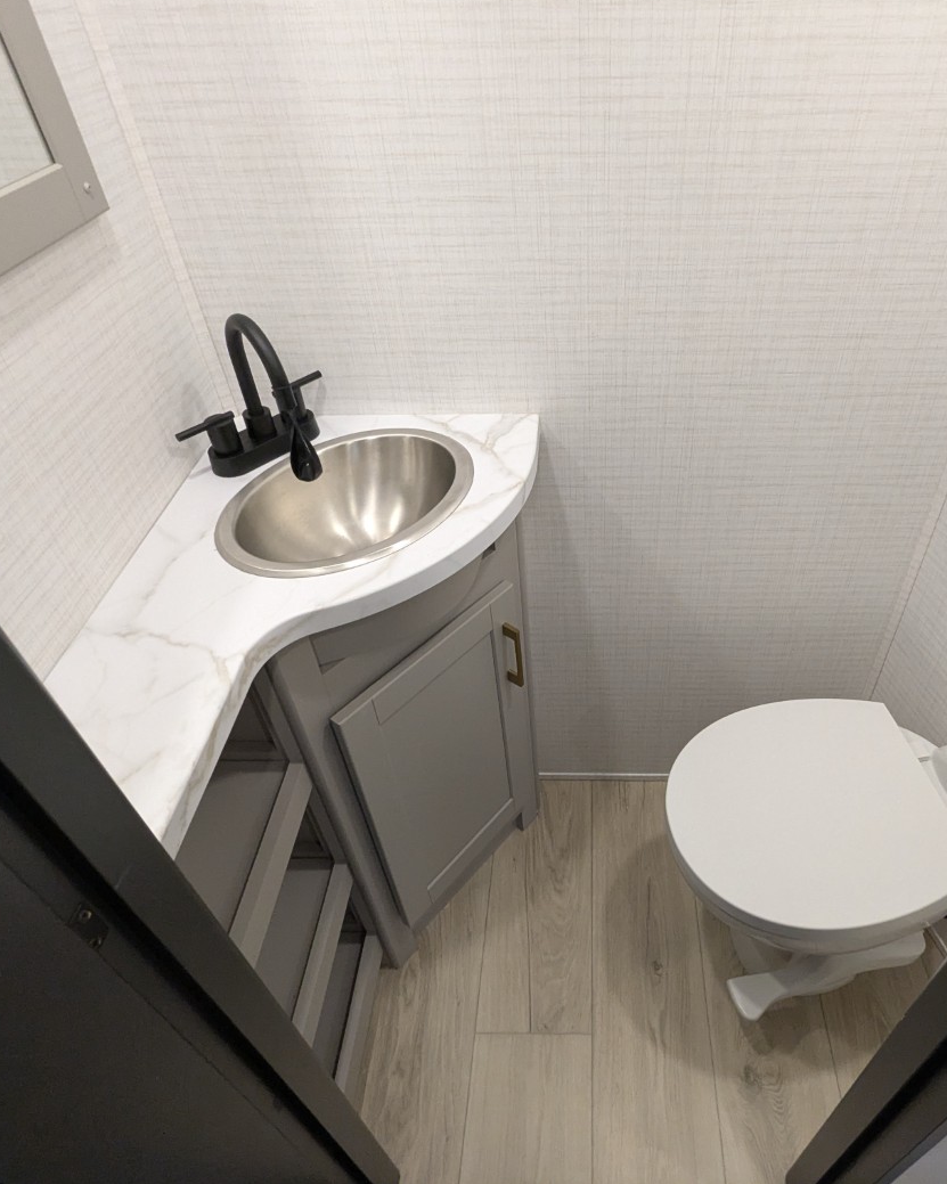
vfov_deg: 77.6
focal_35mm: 21
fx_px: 736
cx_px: 584
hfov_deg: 64.7
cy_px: 590
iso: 343
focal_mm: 2.35
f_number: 2.2
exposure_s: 1/66.4
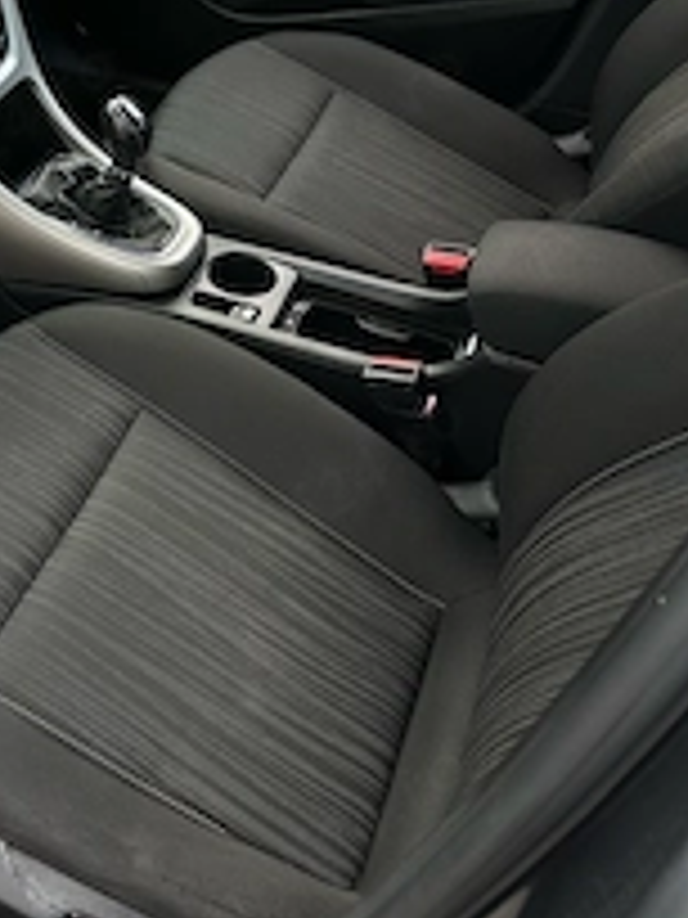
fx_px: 1246
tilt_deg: -32.6
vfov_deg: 39.2
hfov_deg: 29.5
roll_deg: -3.0
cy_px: 212
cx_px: 58
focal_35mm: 47
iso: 250
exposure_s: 1/92
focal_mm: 6.86
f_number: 1.78
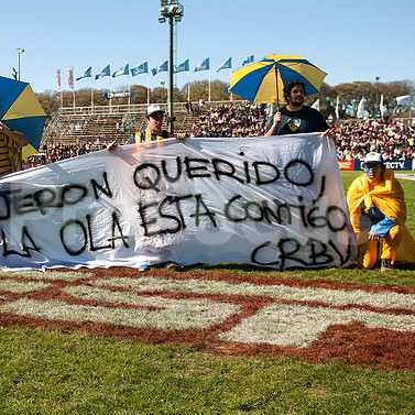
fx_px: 637
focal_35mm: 47
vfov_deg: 36.1
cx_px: 99
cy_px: 208
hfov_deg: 35.2
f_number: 2.8
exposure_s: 1/4000
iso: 320
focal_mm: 24
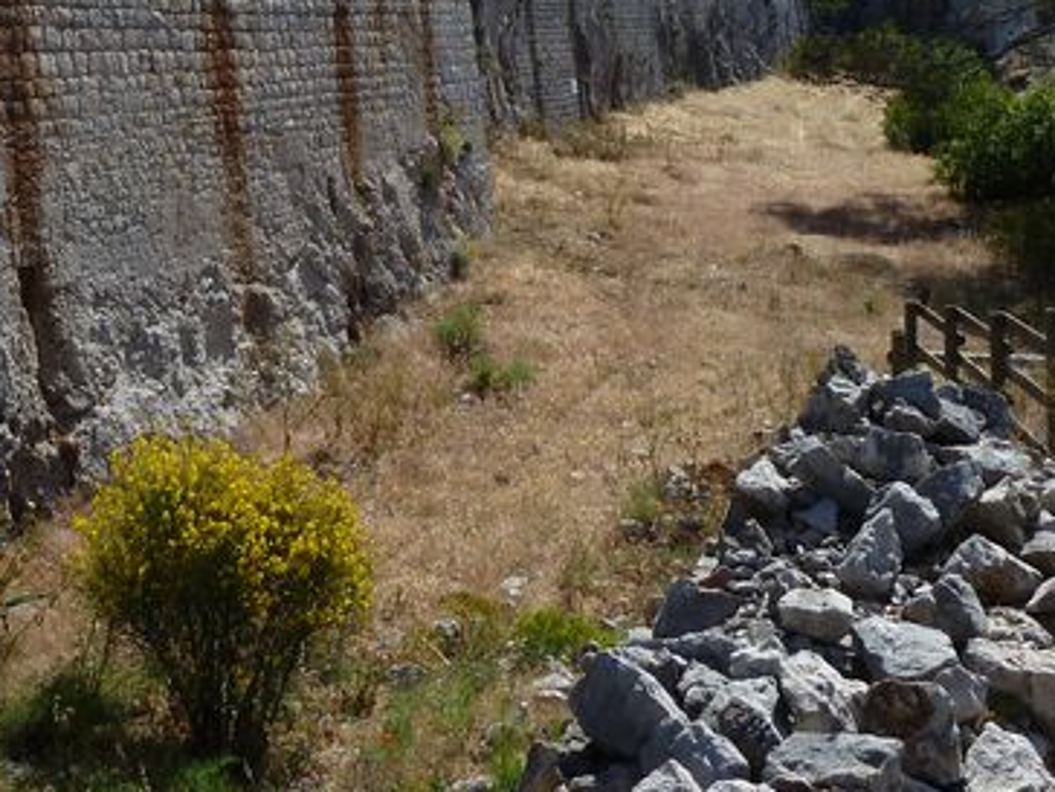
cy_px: 15
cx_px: 423
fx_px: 1676
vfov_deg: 25.4
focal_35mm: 55
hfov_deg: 34.8
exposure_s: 1/400
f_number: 5.6
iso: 80
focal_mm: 4.1
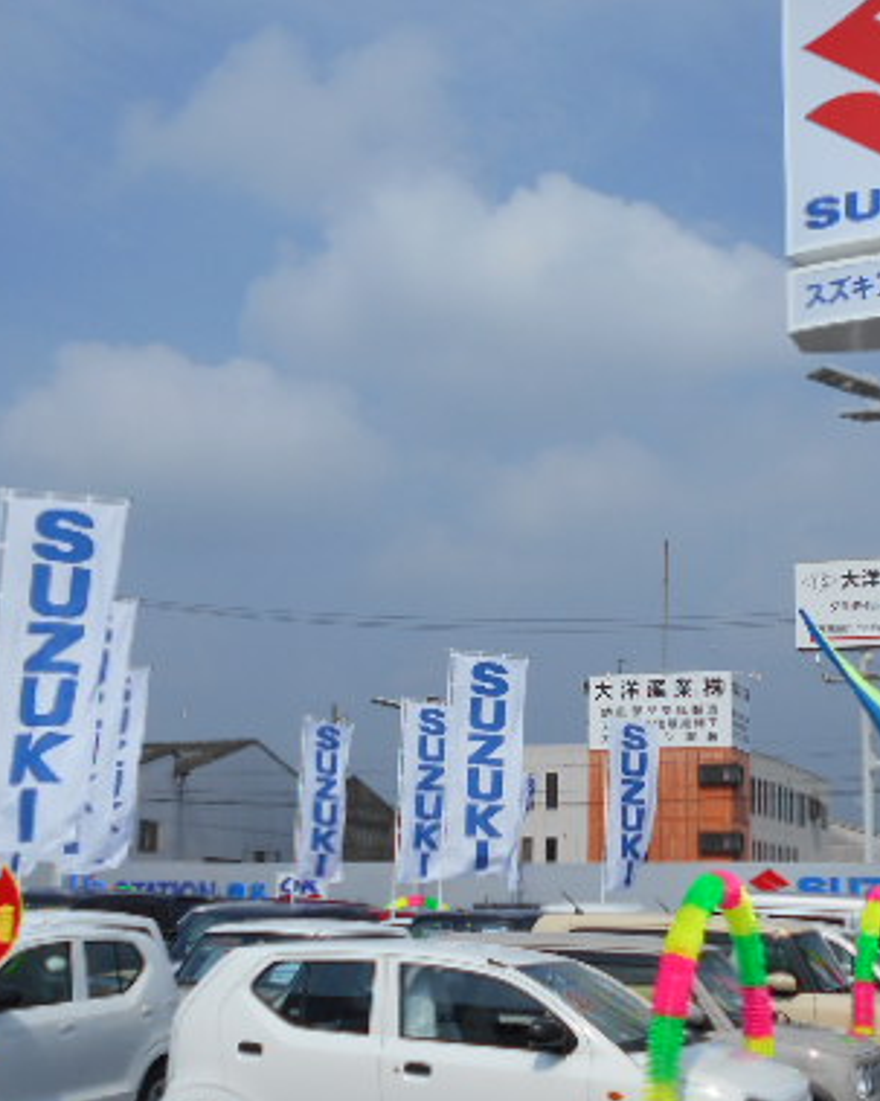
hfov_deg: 27.0
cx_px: 566
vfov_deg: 33.6
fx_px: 1824
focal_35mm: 56
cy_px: 578
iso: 80
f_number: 9
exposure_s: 1/400
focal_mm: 5.8
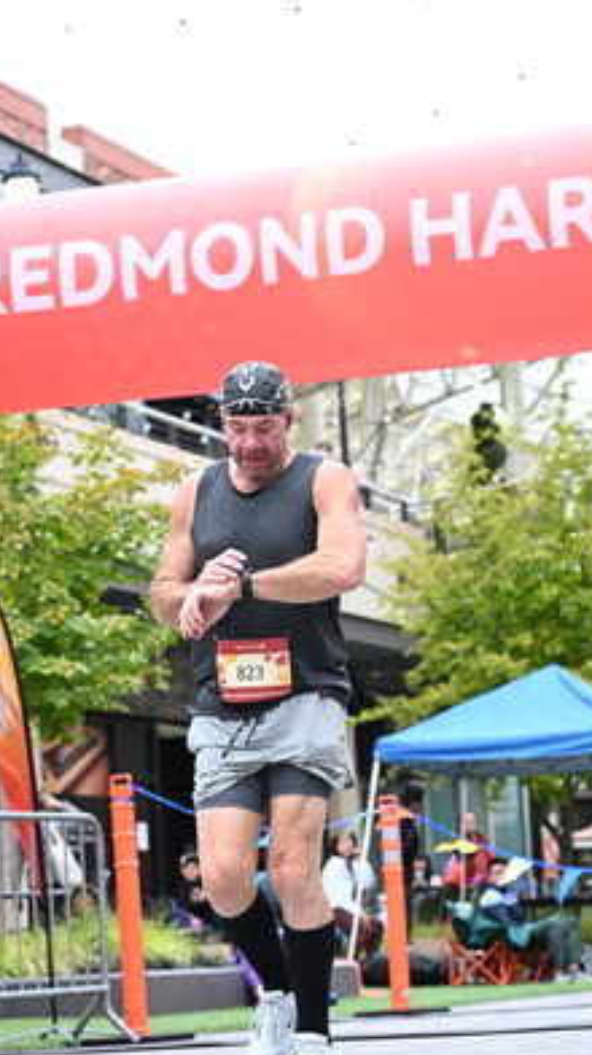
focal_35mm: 103
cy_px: 562
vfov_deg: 20.8
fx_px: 2879
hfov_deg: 11.7
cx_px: 171
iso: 2000
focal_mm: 70
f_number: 4
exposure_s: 1/640
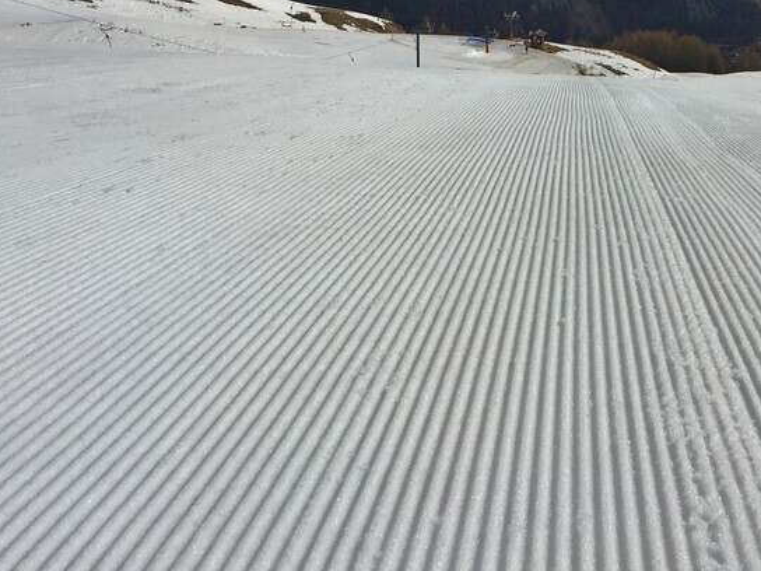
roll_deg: +0.1
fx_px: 1055
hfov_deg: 39.0
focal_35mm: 48
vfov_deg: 29.7
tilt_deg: -19.7
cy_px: 136
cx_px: 530
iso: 25
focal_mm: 4.15
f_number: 2.2
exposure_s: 1/4525
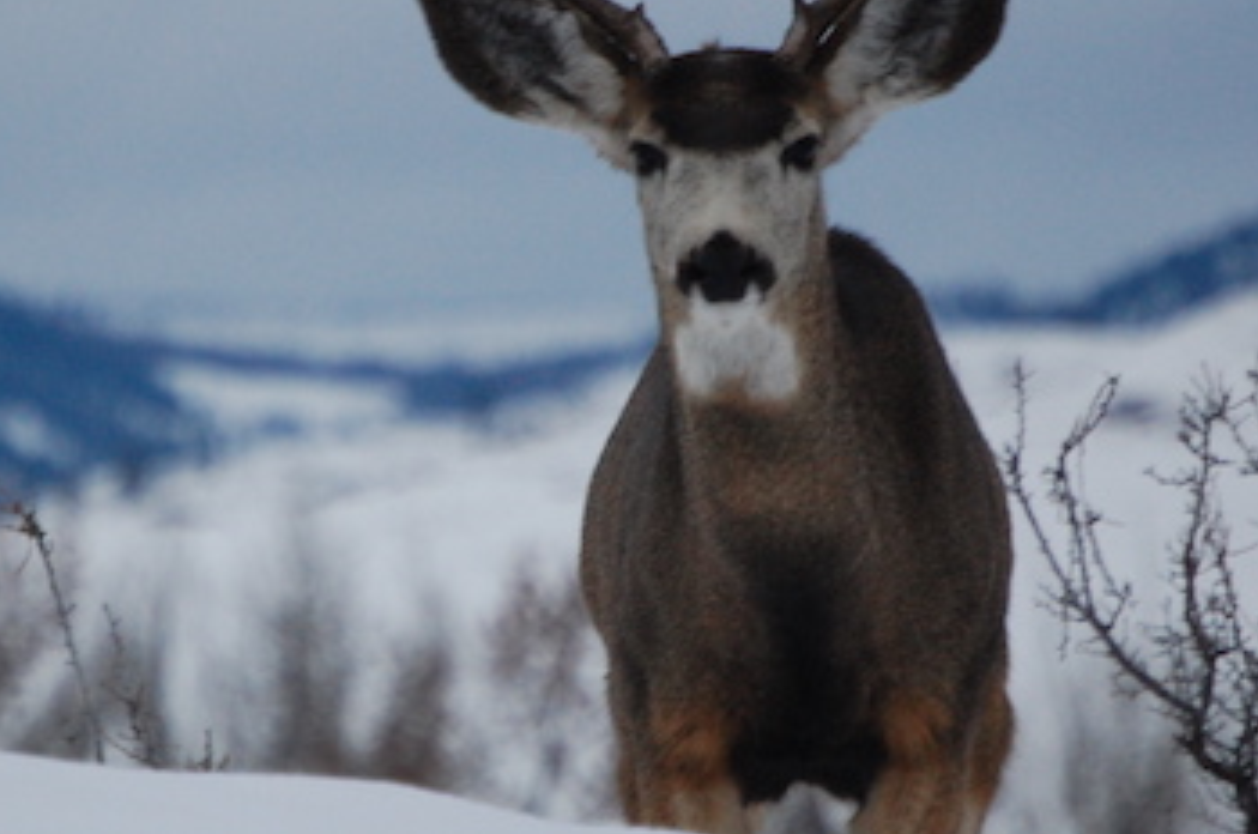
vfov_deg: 2.1
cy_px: 444
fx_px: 22742
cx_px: 439
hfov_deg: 3.2
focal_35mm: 652
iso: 800
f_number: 5.6
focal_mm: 200
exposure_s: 1/320
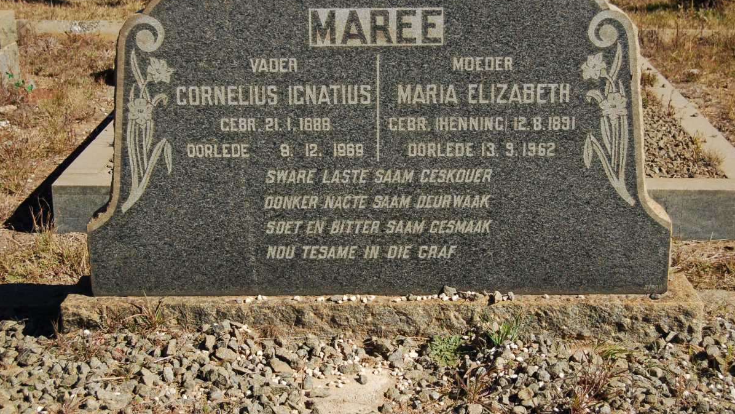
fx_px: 1228
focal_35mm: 63
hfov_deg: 33.3
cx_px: 368
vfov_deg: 19.1
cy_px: 187
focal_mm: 40
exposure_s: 1/400
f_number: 6.3
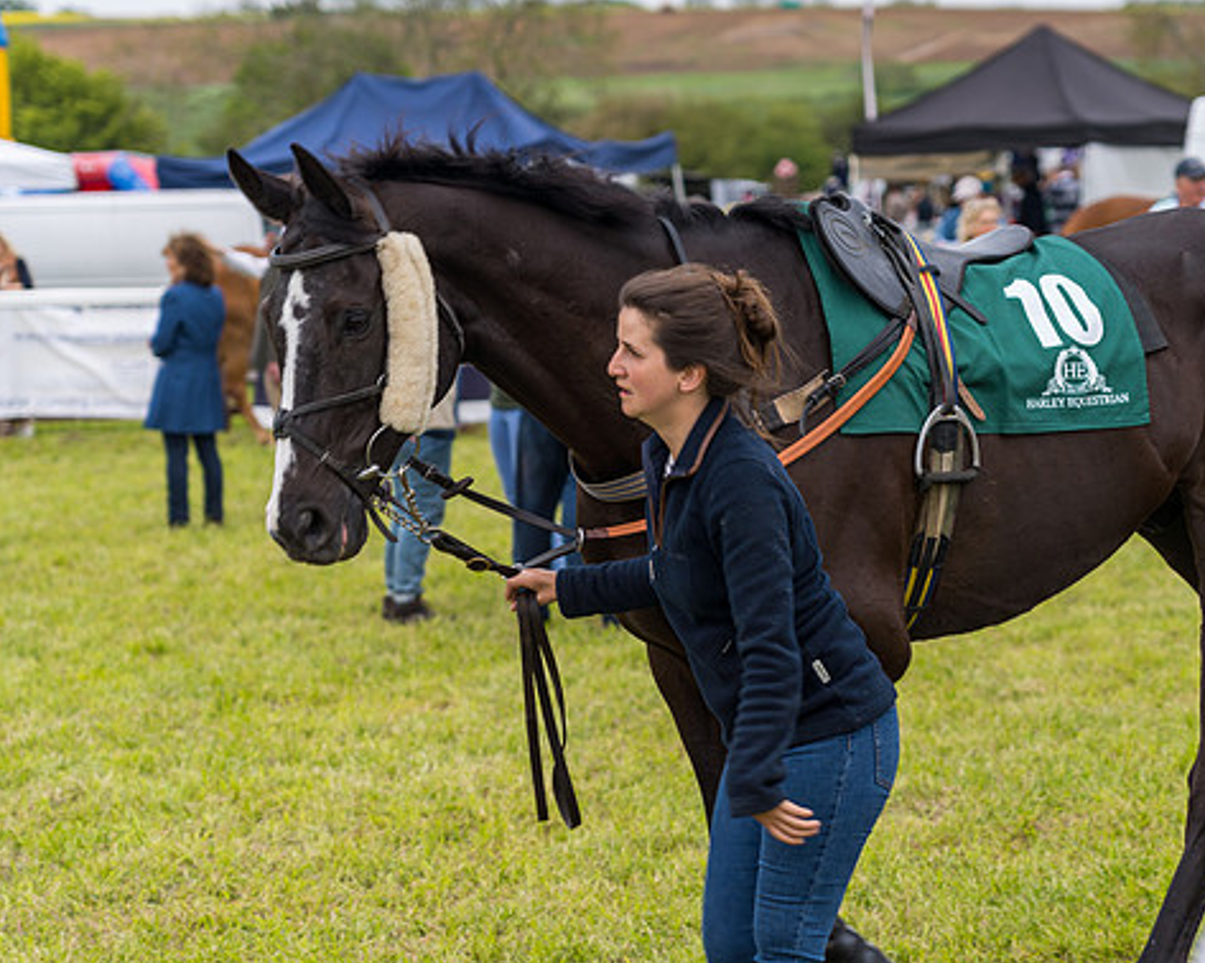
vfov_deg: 12.4
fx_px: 4420
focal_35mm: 124
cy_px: 450
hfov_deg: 15.5
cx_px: 802
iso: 50
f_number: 4
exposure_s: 1/200
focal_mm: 91
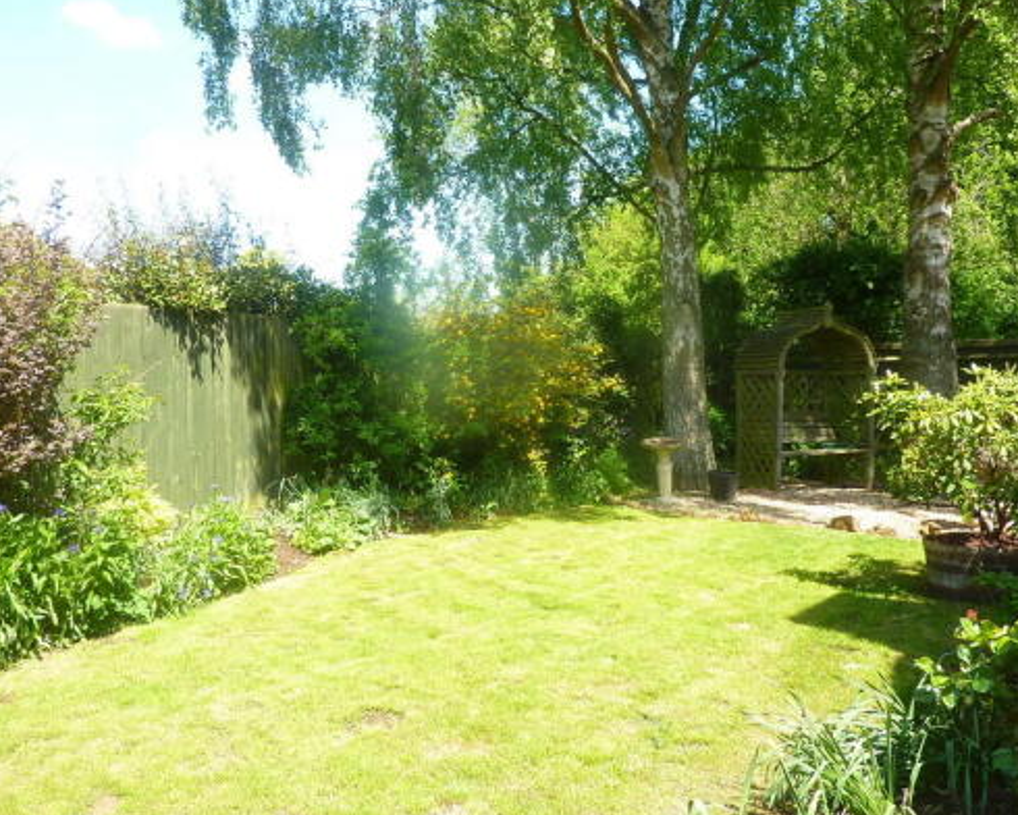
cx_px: 502
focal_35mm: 29
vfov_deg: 49.9
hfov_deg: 60.4
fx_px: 874
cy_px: 377
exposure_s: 1/125
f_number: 4
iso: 80
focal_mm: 4.1
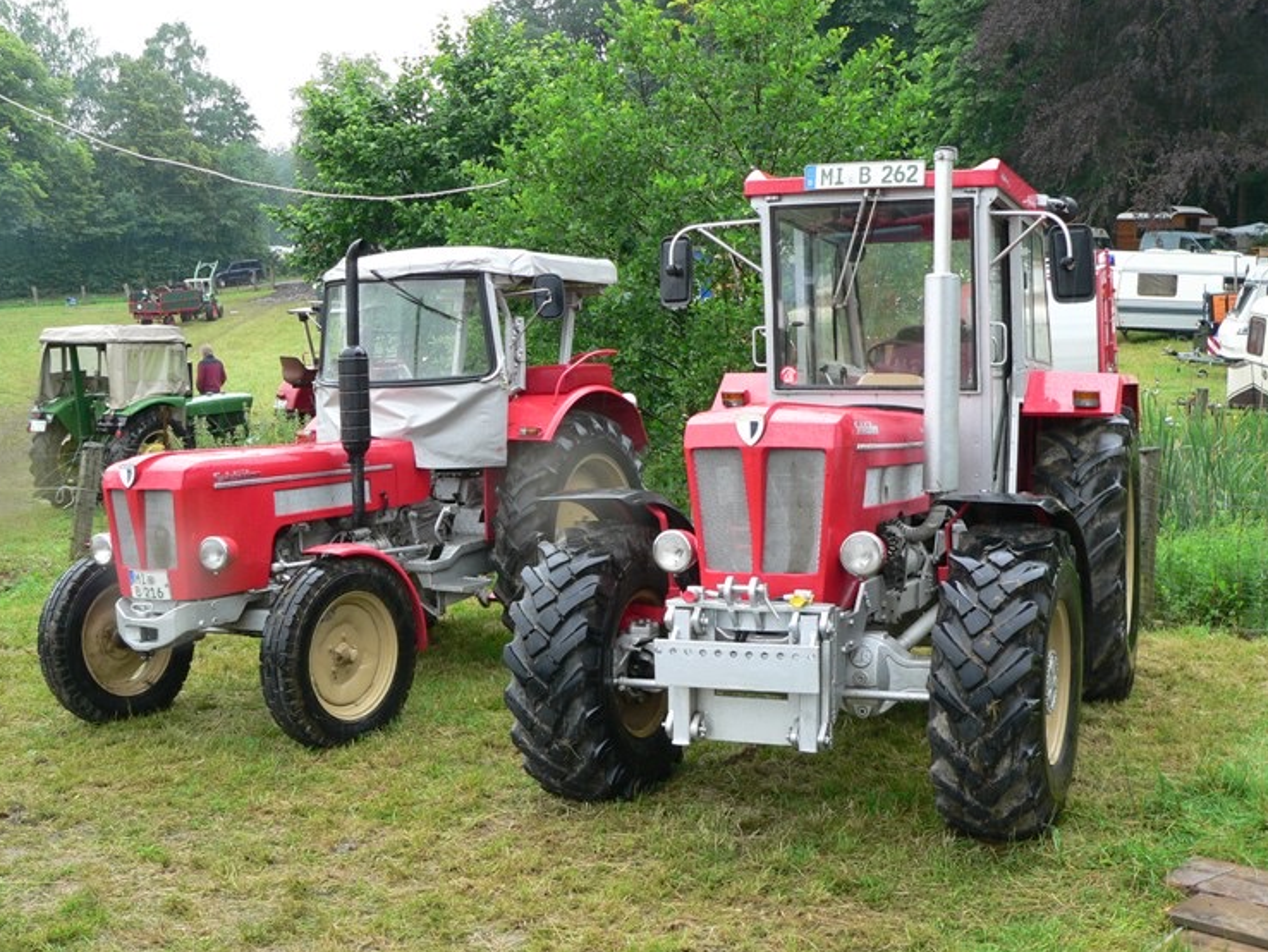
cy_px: 510
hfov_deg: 47.8
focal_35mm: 39
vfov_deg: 36.8
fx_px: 1429
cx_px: 632
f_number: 2.8
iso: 80
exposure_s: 1/60
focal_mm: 6
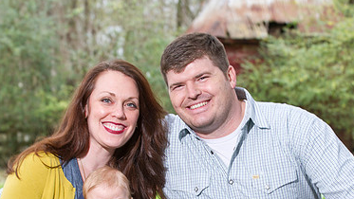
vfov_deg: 8.6
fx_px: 1314
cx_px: 218
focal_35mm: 140
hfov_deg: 15.3
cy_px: 173
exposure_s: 1/125
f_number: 5
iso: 800
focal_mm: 86
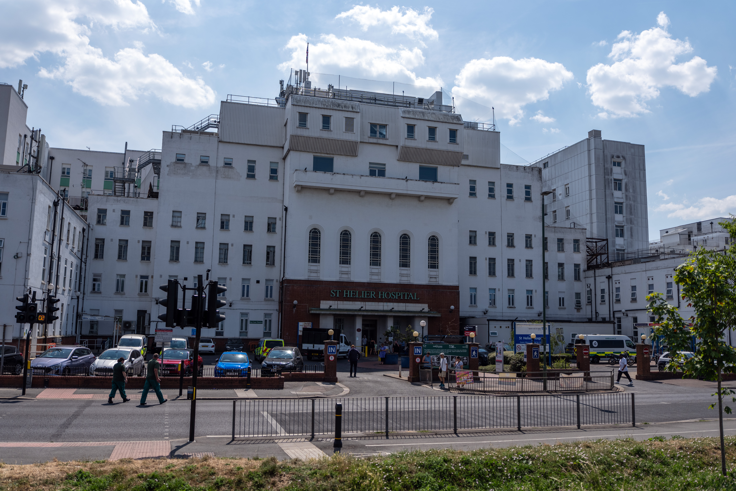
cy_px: 246
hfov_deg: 63.7
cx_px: 368
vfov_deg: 45.0
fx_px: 593
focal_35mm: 29
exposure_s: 1/12800
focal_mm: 29
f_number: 2
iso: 200
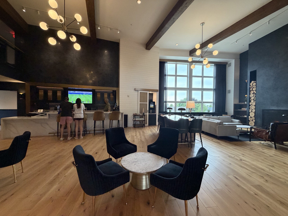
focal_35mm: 14
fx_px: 116
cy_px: 108
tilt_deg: -0.6
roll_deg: -0.2
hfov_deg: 102.1
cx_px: 144
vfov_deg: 85.7
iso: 400
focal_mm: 2.22
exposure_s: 1/60
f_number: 2.2
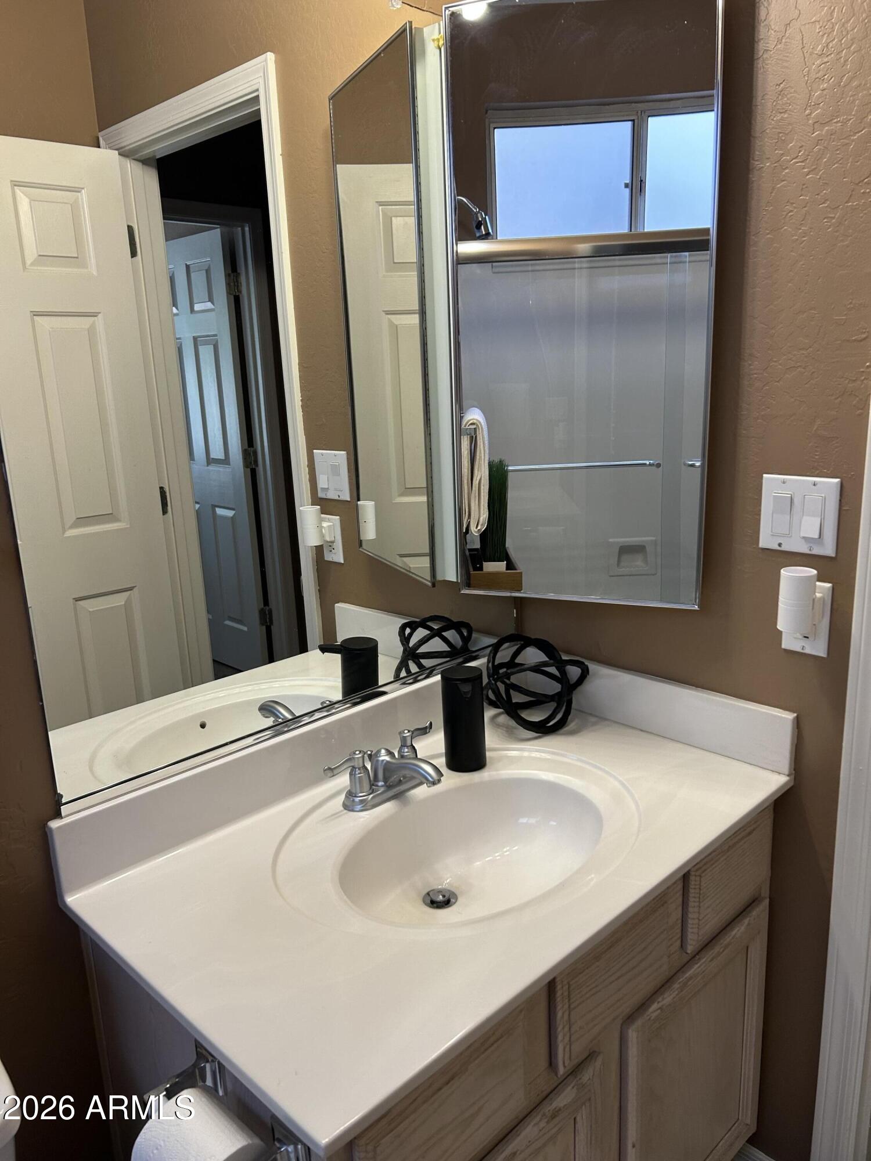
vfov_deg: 67.3
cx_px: 436
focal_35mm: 26
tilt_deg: -13.9
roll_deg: +2.2
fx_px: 872
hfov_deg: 53.1
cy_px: 580
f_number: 1.5
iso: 125
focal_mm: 5.7
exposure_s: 1/120
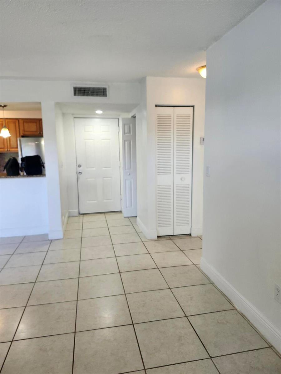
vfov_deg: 73.9
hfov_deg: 58.9
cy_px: 187
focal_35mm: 23
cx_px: 140
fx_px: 249
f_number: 1.8
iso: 200
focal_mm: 5.54
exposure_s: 1/120
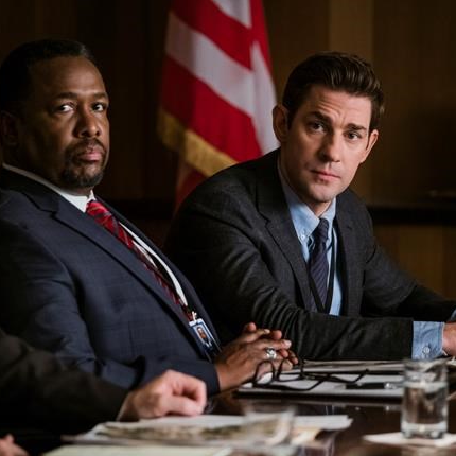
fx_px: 4024
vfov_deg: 6.5
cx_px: 252
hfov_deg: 6.5
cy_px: 229
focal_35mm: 270
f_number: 2.8
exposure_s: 1/80
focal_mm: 140
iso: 2000
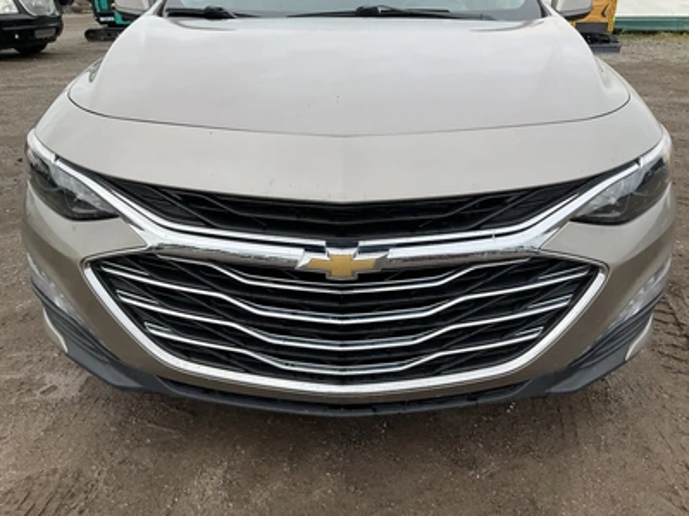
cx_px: 344
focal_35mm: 29
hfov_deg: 61.7
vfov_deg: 48.2
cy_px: 258
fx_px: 577
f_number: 1.8
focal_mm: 3
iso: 25
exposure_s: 1/1076
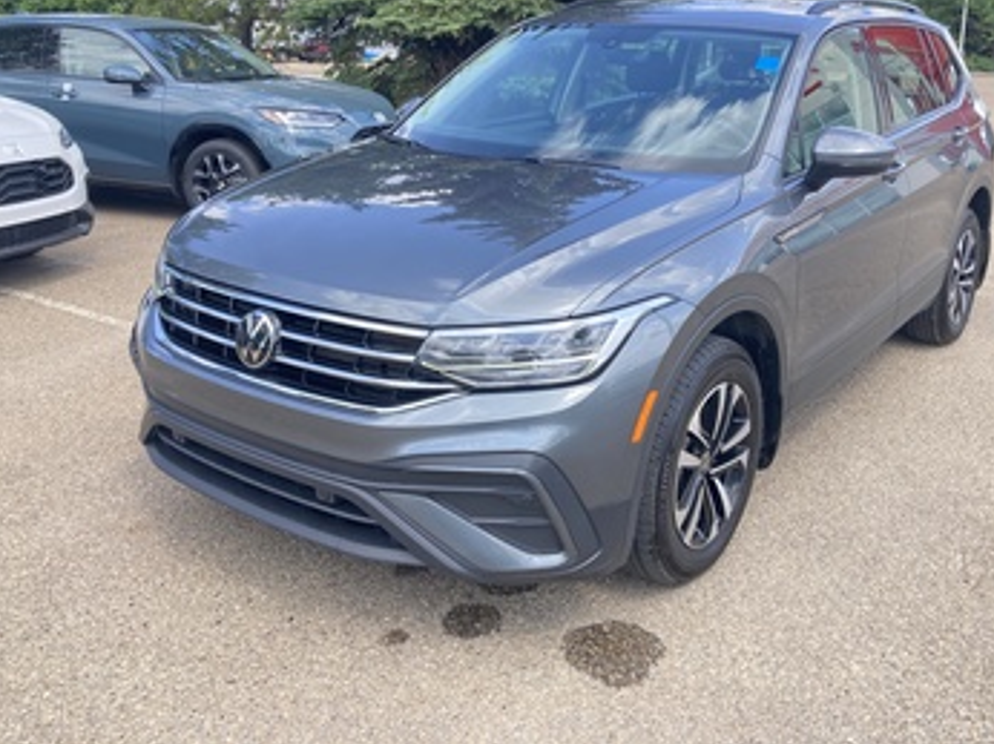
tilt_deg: -13.5
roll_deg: -0.6
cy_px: 303
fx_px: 976
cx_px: 554
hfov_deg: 53.9
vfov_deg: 41.6
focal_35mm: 34
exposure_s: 1/374
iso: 20
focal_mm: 3.99
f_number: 1.8
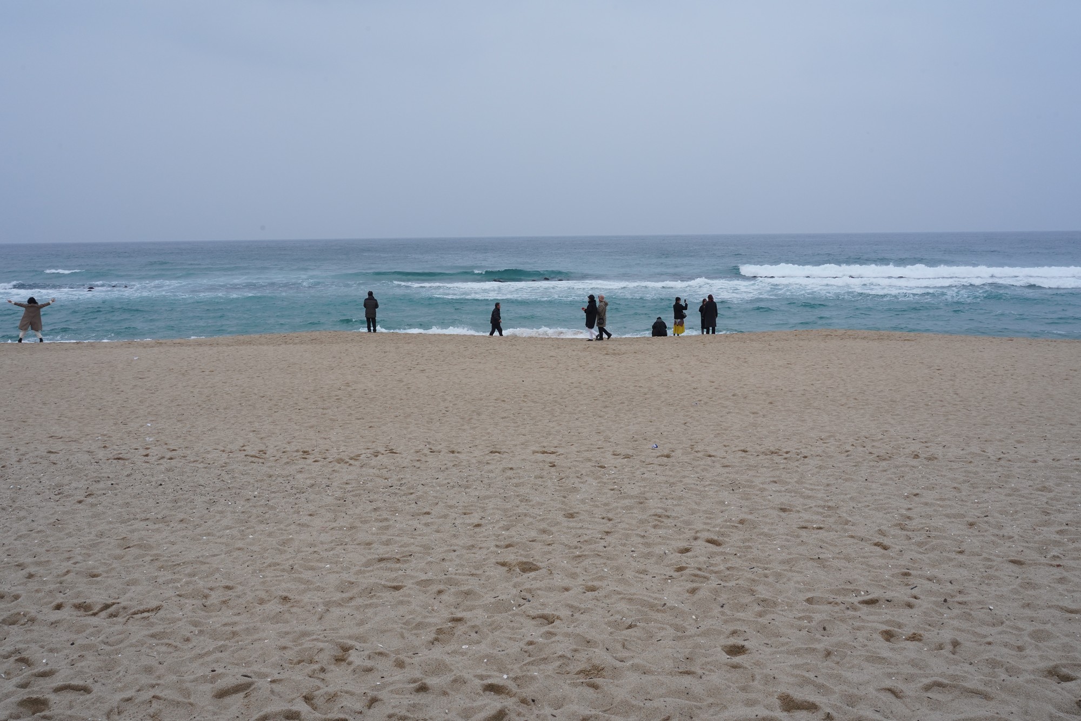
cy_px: 360
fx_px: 931
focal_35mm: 31
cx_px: 540
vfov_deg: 42.3
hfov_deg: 60.3
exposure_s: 1/100
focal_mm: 31
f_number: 18
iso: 800
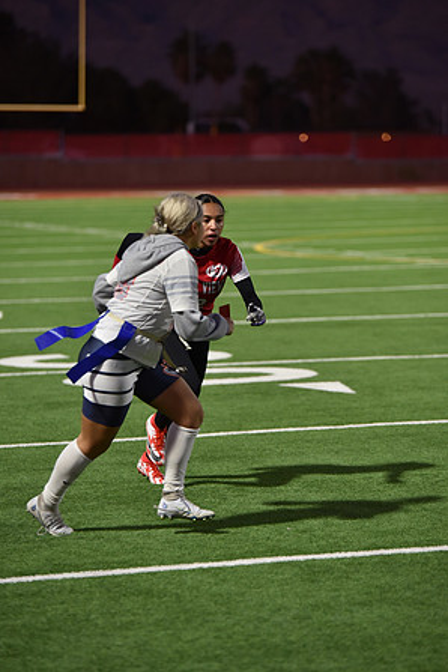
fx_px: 2725
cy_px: 337
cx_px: 224
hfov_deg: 9.4
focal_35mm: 146
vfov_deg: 14.1
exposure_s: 1/500
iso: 1800
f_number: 2.8
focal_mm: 145
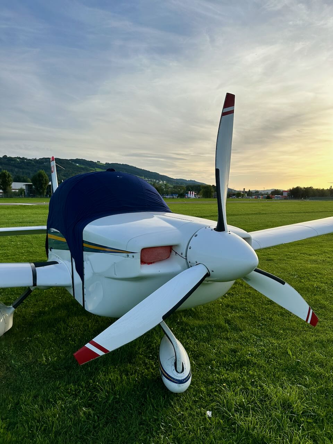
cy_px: 222
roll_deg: -0.5
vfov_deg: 71.6
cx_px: 166
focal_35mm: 24
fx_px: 308
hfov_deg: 56.8
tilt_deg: -3.8
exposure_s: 1/3597
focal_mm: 6.86
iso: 80
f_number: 1.78
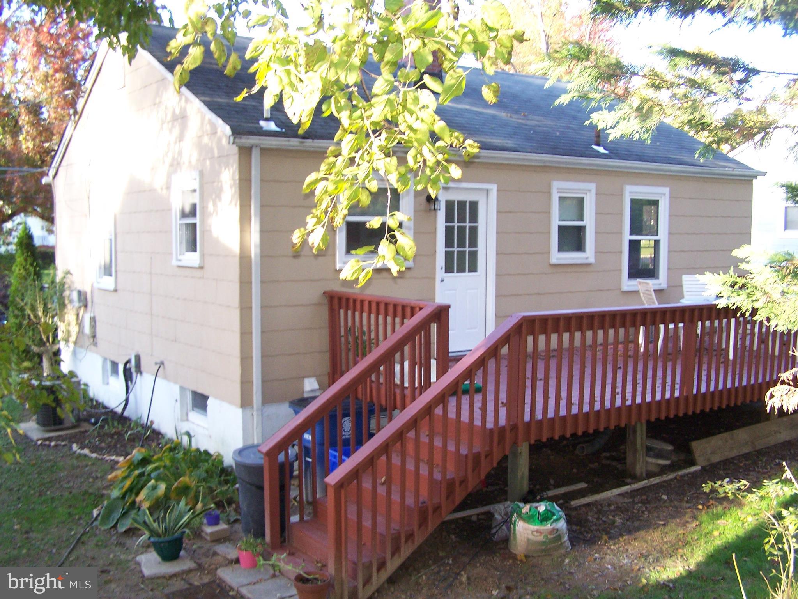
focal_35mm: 38
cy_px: 300
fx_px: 876
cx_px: 399
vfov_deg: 37.7
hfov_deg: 49.0
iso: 140
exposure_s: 1/125
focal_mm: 6.3
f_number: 2.8
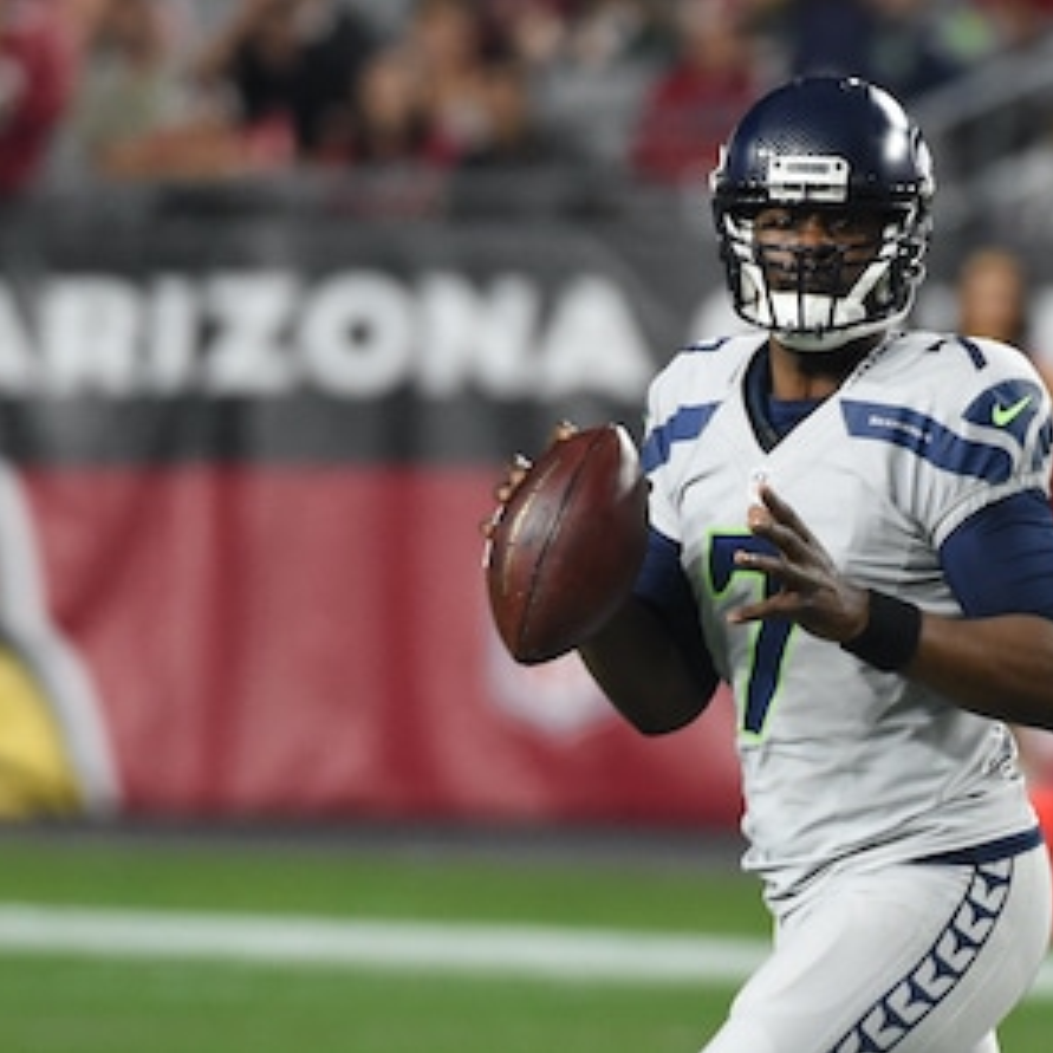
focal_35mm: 489
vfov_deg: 3.6
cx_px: 475
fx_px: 16829
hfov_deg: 3.6
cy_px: 526
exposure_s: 1/1000
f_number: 4.5
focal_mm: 380
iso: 4000
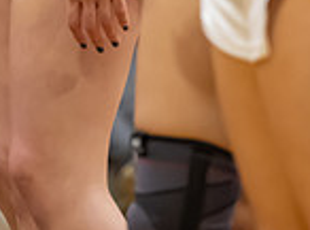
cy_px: -145
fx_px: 5365
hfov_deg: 3.3
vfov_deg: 2.4
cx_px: -216
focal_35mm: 602
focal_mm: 110
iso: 2200
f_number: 2.8
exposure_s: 1/640
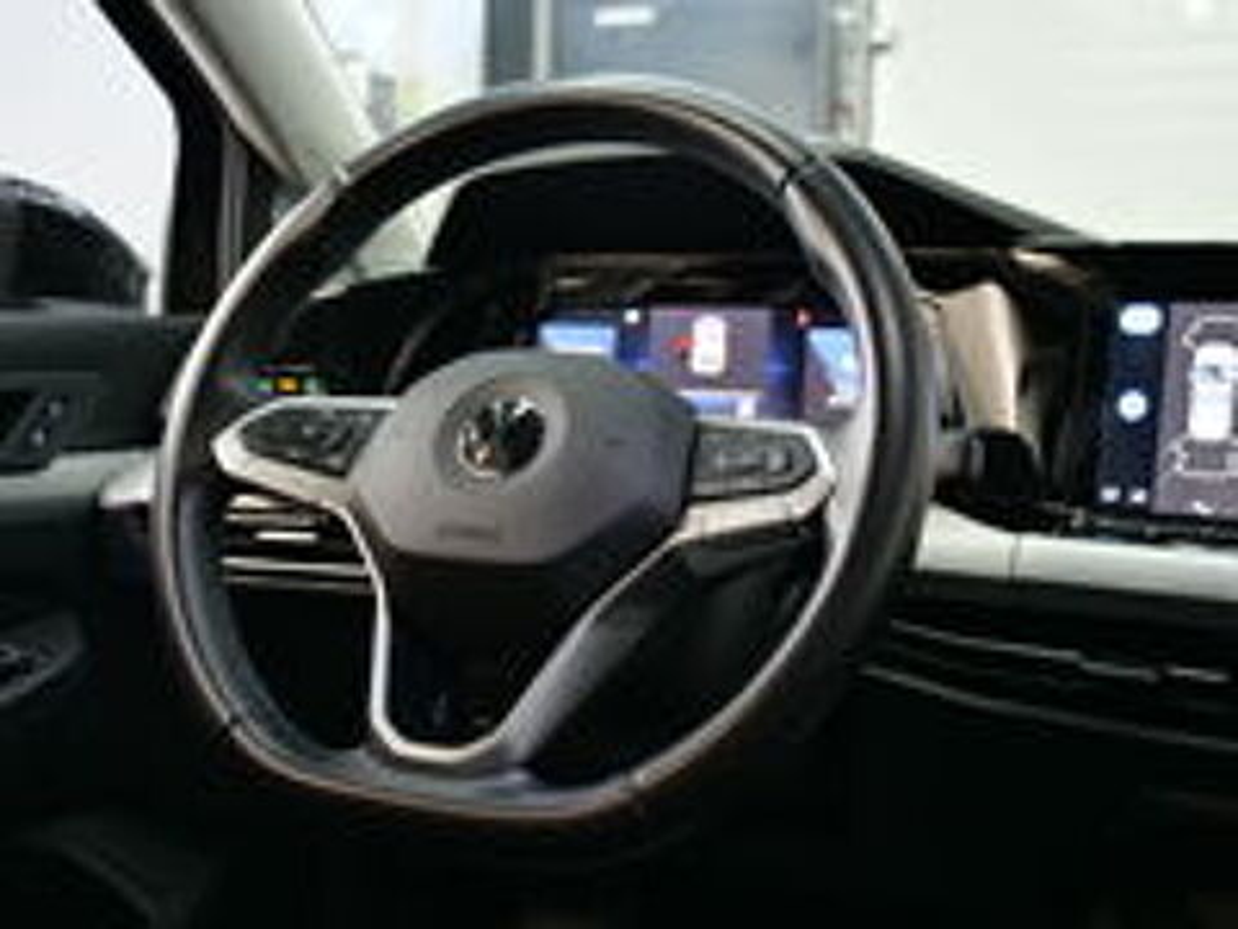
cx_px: 619
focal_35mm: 44
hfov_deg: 42.9
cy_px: 464
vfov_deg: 32.9
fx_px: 1574
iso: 1600
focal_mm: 22
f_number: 3.3
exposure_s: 1/60
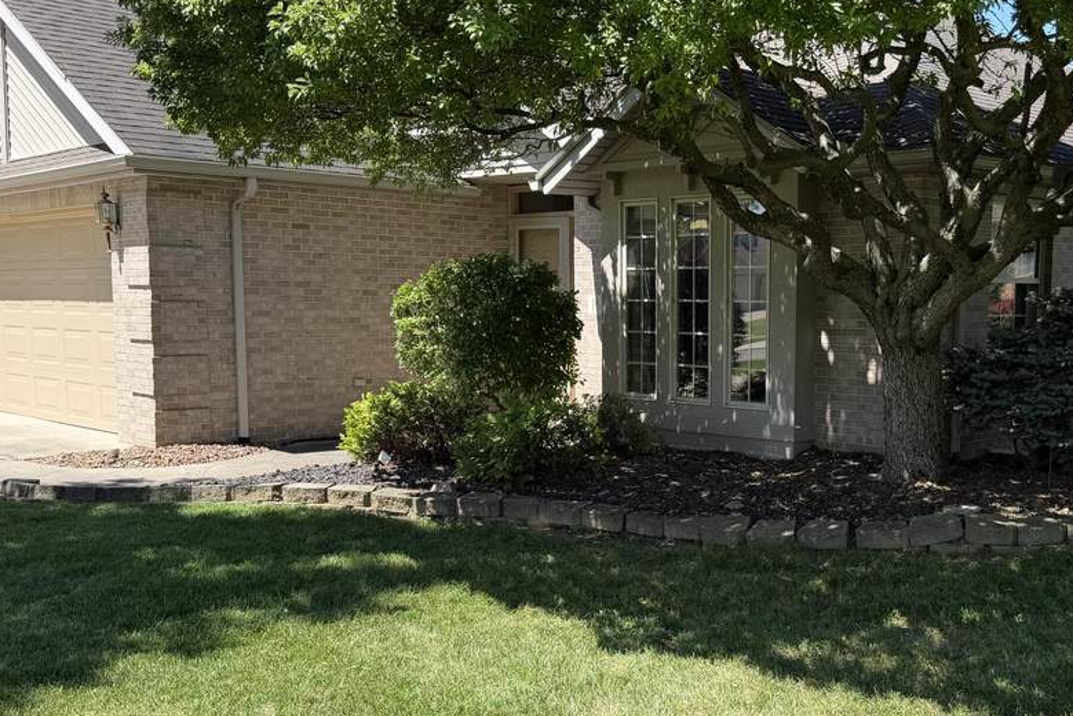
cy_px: 406
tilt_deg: -5.8
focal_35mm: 41
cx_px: 729
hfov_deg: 46.5
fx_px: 1222
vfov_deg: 32.6
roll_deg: +0.1
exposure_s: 1/1337
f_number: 1.78
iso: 80
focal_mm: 6.76
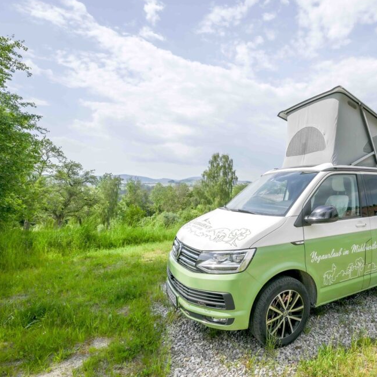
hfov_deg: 69.1
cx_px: 274
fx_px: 255
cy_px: 186
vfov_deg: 73.0
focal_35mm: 21
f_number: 10
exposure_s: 1/640
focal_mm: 15.5
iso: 160
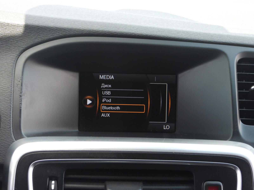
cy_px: 95
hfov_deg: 17.1
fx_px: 844
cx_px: 127
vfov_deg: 12.9
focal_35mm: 115
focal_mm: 20.7
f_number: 4
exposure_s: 1/60
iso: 250
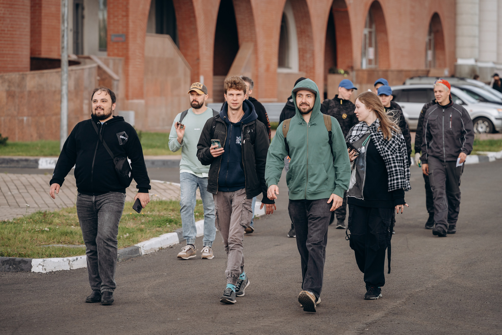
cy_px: 168
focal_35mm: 180
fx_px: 2510
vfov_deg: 7.6
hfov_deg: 11.4
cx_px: 251
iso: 400
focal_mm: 180
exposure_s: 1/640
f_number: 5
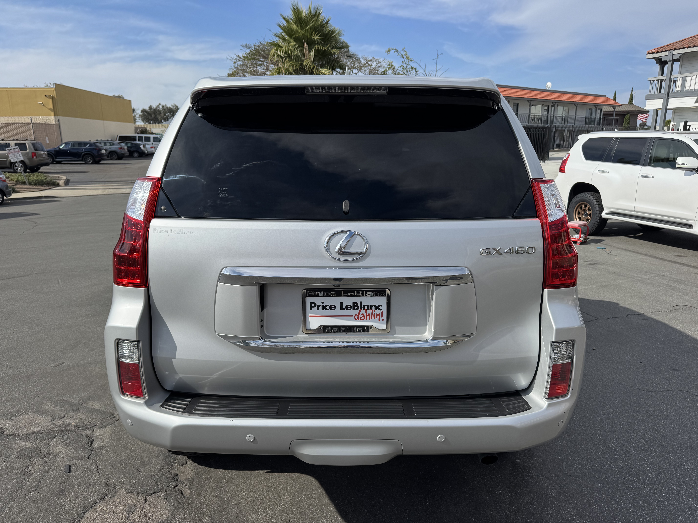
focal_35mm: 24
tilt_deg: -13.8
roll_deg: +0.7
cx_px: 349
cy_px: 262
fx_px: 484
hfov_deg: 71.6
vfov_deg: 56.8
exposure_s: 1/4950
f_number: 1.78
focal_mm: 6.76
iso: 80
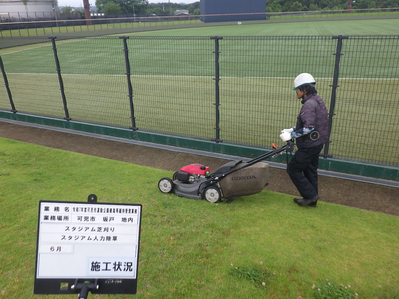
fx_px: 323
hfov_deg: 63.4
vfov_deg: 49.7
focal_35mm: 28
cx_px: 200
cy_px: 150
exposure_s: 1/400
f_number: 4.2
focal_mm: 5
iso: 125
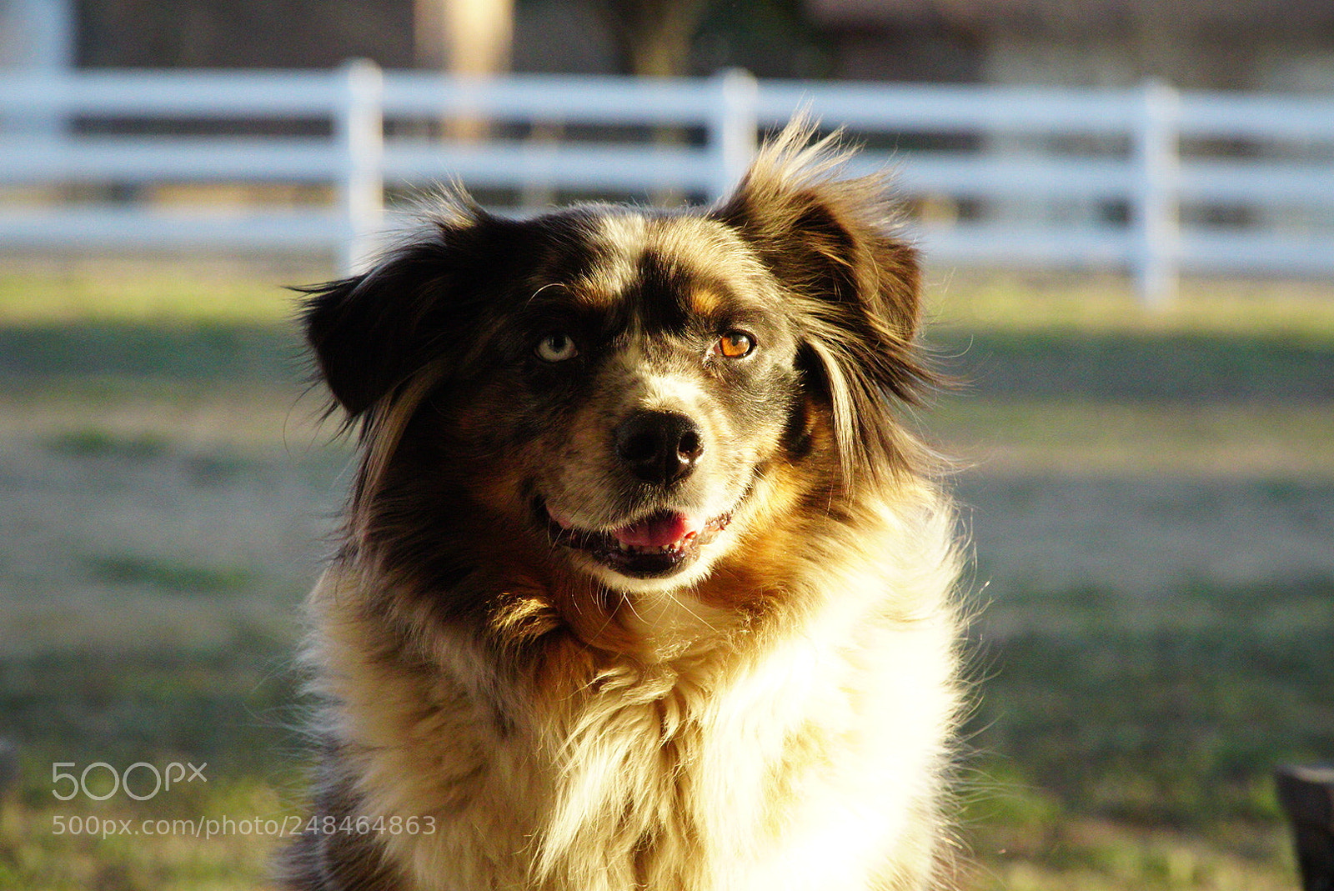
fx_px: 5061
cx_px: 667
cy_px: 446
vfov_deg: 10.1
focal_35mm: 136
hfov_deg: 15.0
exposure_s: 1/2000
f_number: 6.3
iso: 5000
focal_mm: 91
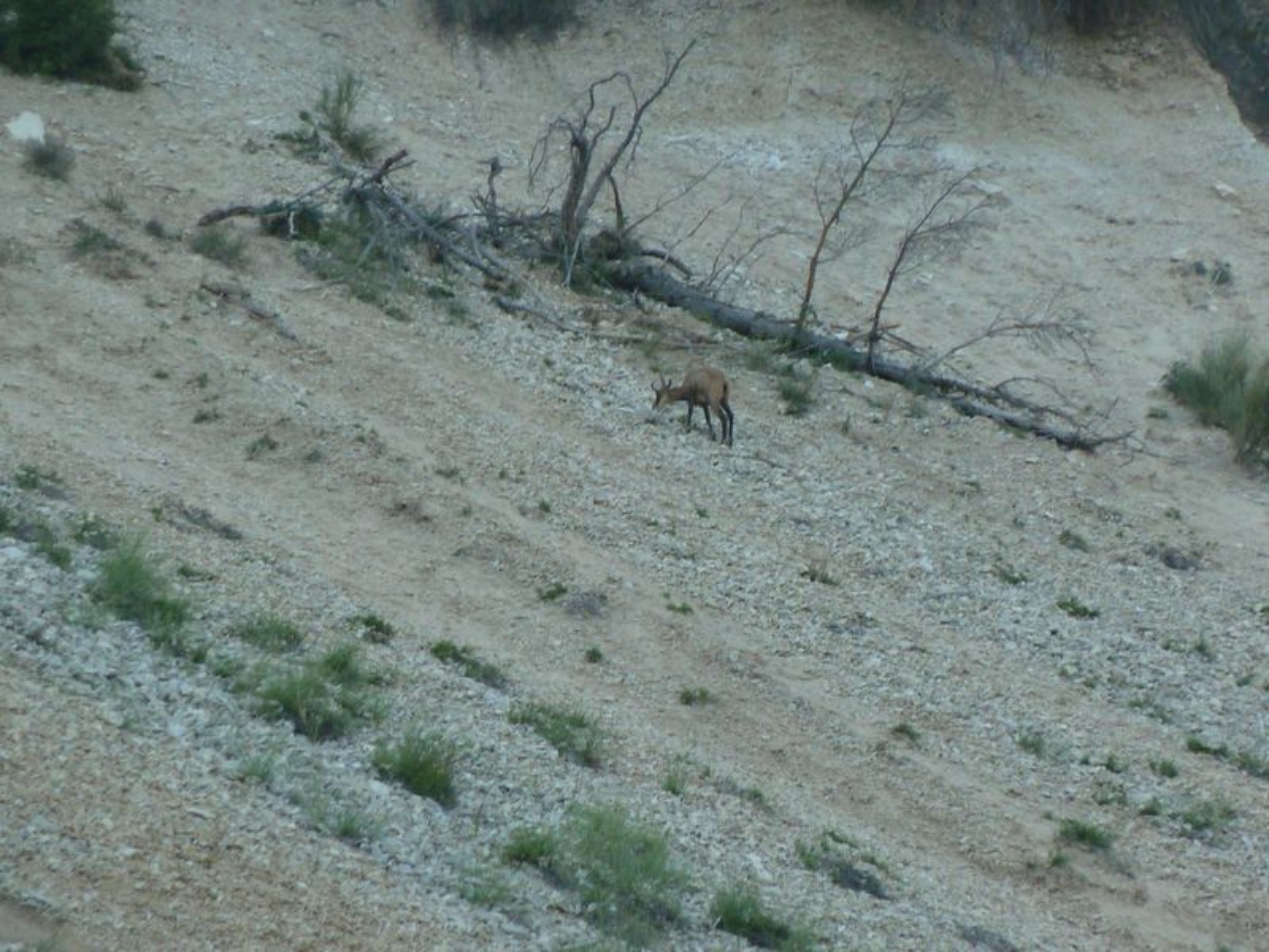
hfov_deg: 5.0
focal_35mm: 394
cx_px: 634
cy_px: 476
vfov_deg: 3.8
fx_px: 14444
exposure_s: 1/125
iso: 200
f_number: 4.9
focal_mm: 49.2
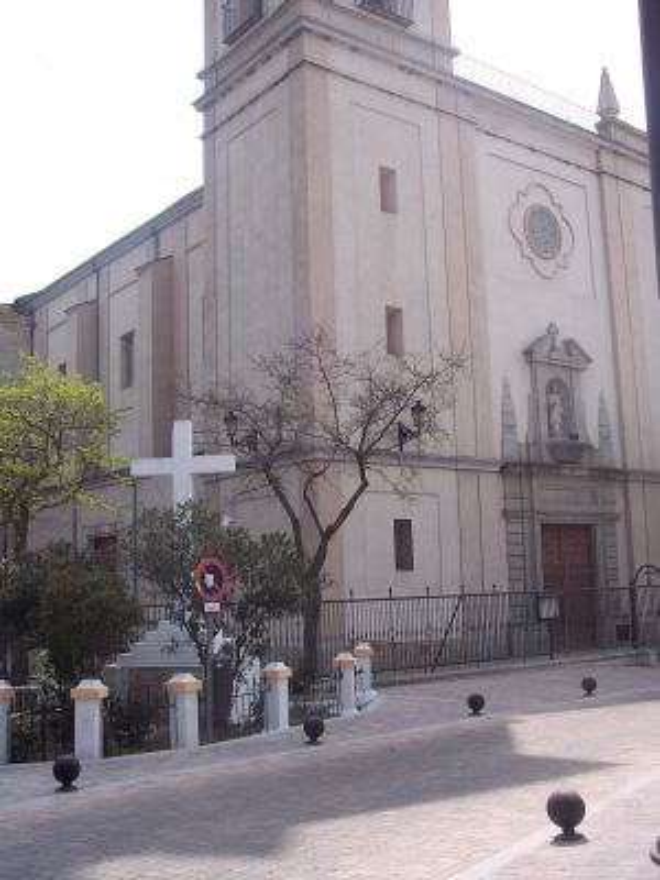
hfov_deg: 36.8
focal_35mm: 39
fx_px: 991
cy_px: 440
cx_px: 330
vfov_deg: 47.9
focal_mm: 8
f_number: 4
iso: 100
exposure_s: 1/500
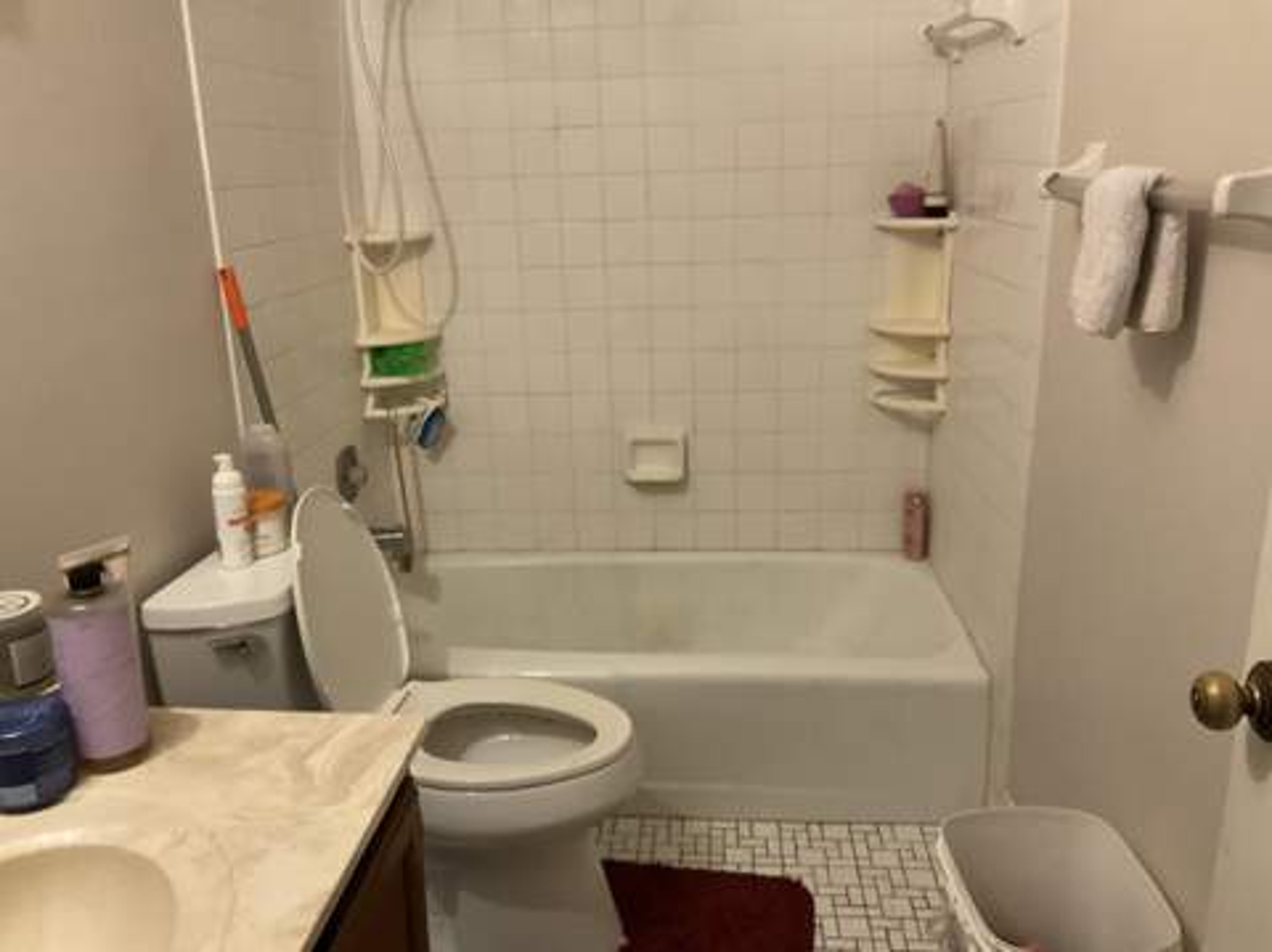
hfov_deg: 61.7
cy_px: 476
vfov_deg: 48.2
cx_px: 636
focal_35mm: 29
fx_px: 1065
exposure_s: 1/60
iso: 250
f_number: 1.8
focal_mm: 3
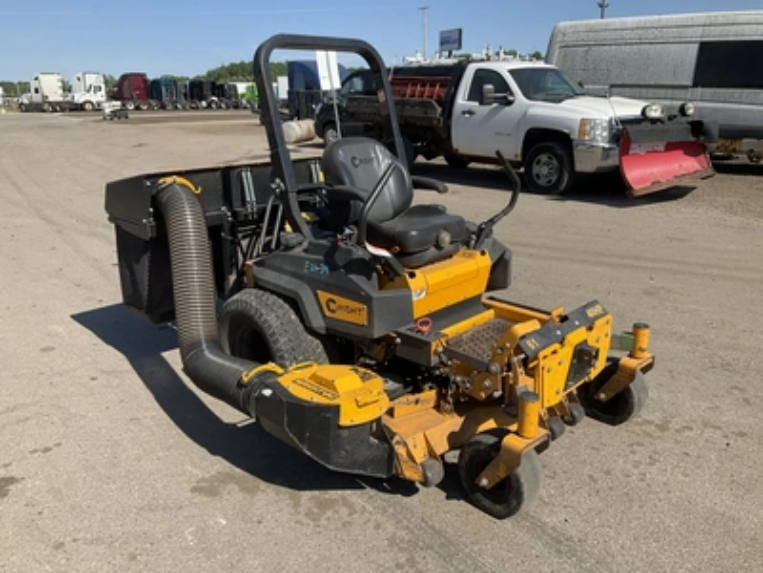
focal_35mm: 29
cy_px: 286
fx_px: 639
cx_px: 382
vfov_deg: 48.2
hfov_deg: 61.7
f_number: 1.8
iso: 25
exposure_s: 1/1675
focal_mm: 3
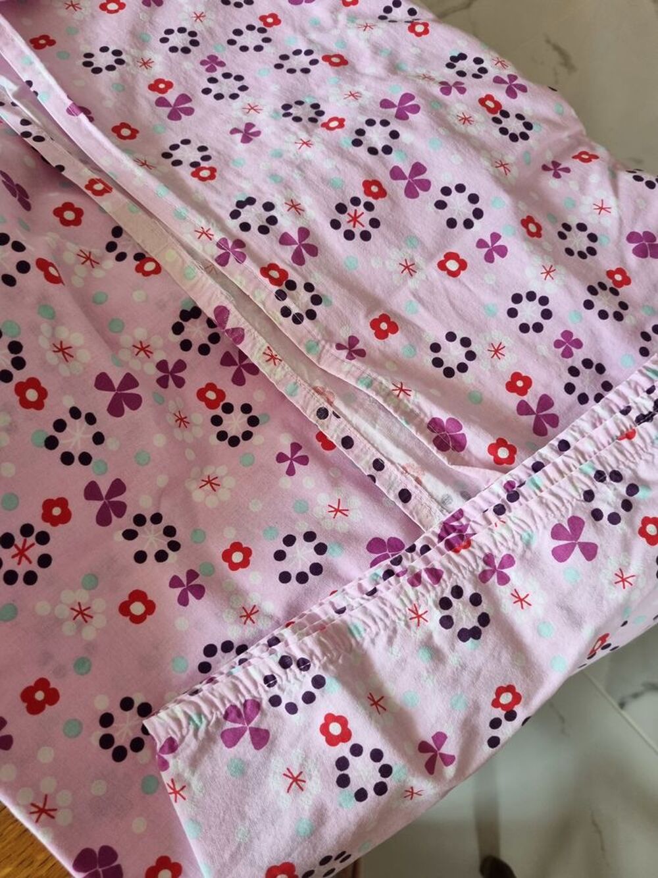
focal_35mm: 26
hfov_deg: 53.1
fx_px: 659
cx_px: 329
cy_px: 439
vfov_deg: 67.3
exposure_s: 1/50
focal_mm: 5.4
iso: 200
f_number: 1.8
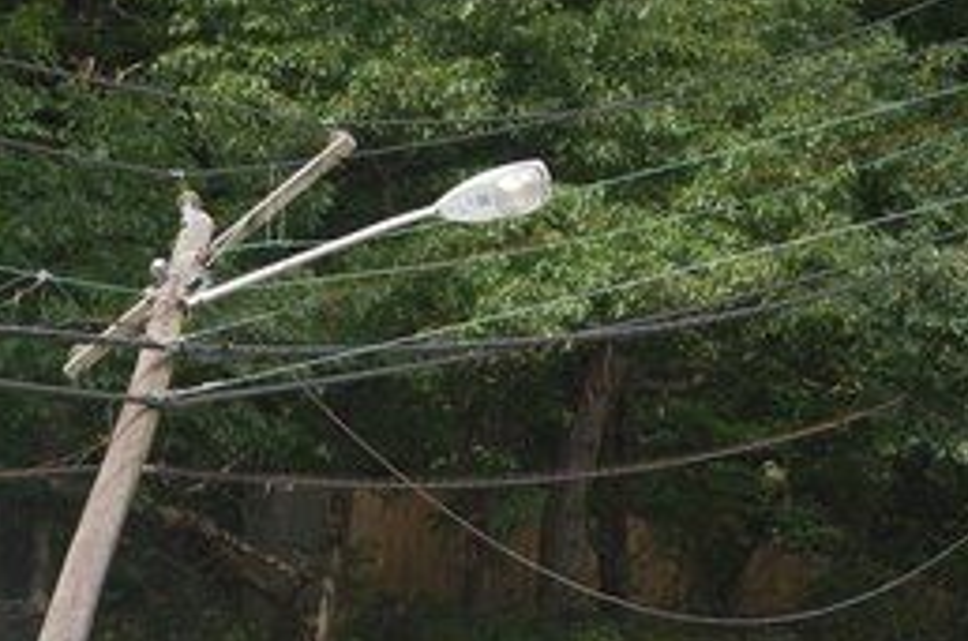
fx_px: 7327
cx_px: -139
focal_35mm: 273
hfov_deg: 7.5
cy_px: 678
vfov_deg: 5.0
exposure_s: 1/500
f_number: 5.6
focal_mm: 78
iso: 250
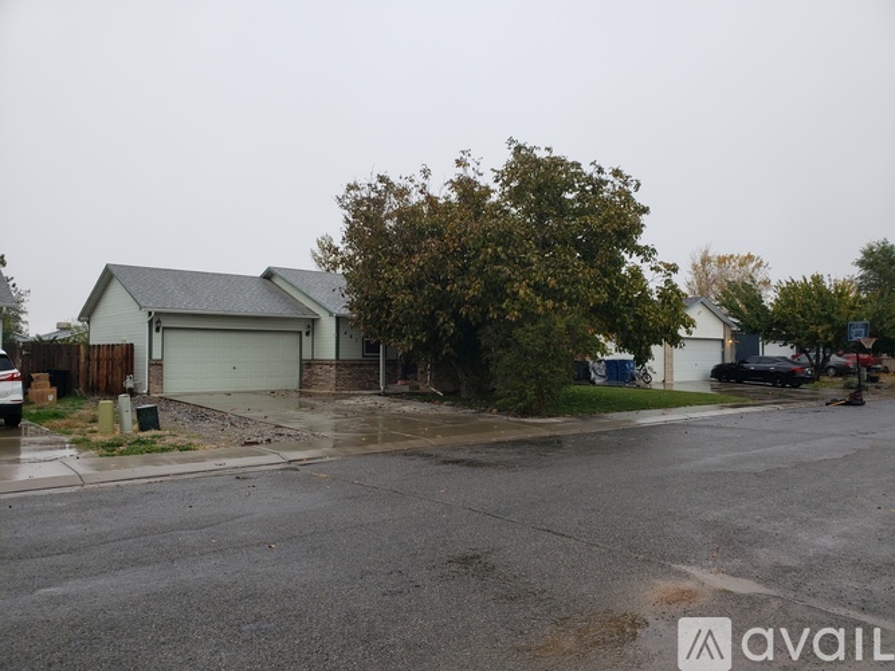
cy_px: 336
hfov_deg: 67.3
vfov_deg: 53.0
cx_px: 448
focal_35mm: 26
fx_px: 672
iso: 64
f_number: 2.4
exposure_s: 1/120
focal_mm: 4.3
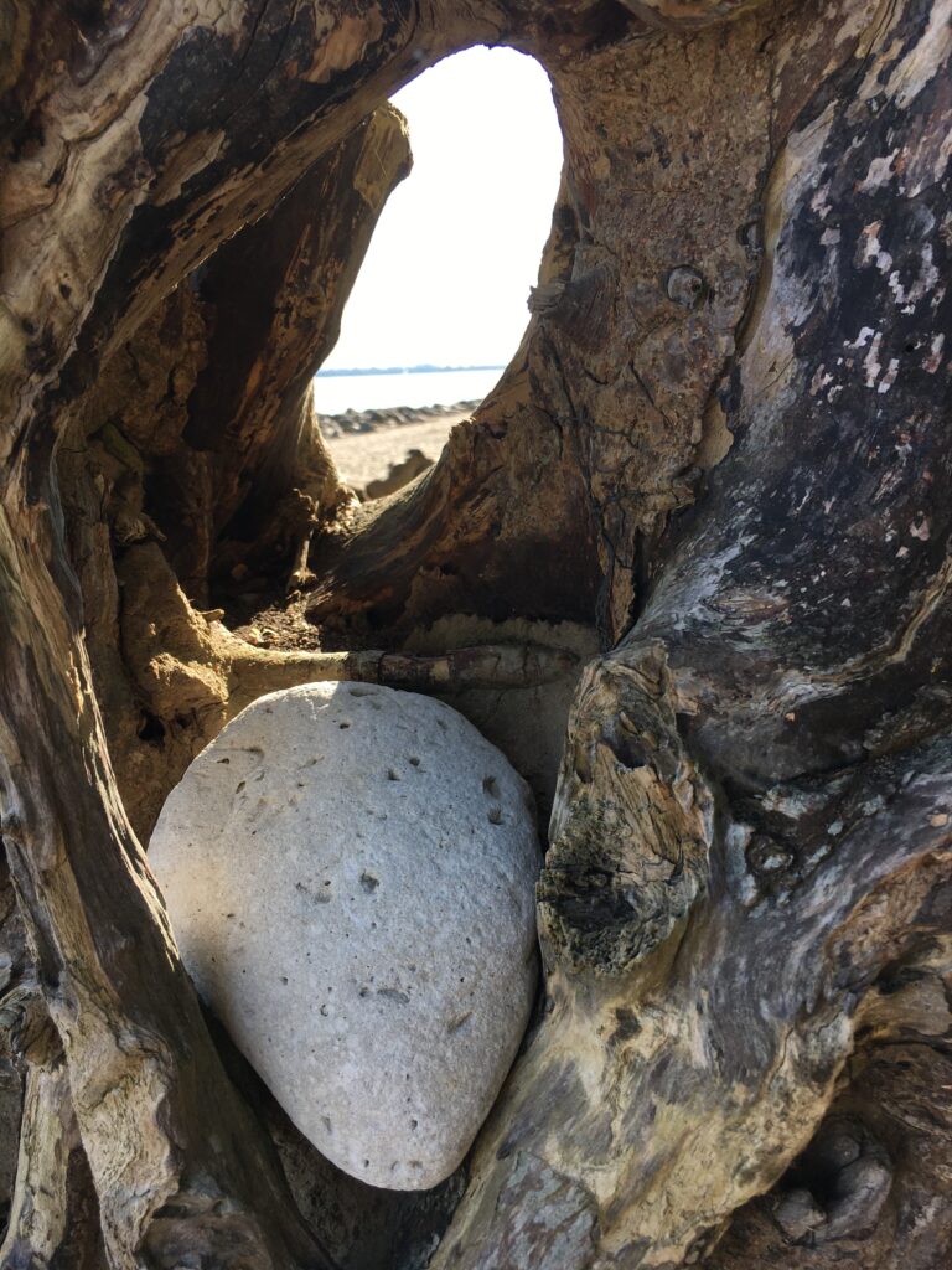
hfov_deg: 48.2
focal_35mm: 29
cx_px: 476
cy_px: 635
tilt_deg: -14.5
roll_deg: +3.1
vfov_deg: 61.7
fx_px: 1063
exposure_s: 1/416
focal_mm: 4.15
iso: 25
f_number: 2.2
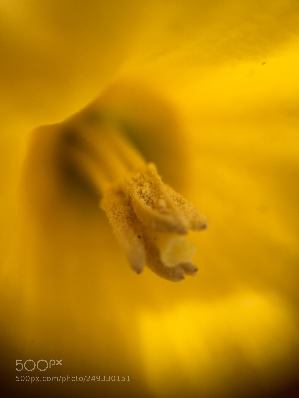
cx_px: 150
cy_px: 199
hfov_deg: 48.2
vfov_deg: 61.7
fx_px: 334
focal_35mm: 29
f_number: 2.2
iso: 25
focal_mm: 4.15
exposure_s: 1/1304
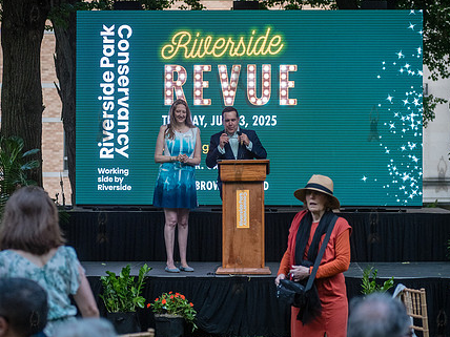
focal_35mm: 105
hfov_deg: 18.7
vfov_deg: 14.1
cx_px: 238
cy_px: 174
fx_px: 1365
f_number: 3.5
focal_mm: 80
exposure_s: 1/1600
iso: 2000
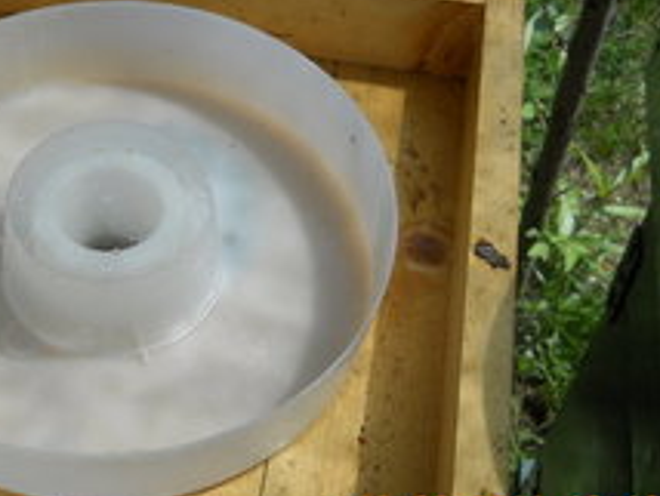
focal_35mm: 67
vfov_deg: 21.9
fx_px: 1279
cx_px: 170
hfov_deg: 28.5
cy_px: 183
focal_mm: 6.72
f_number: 5.5
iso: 80
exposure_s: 1/320
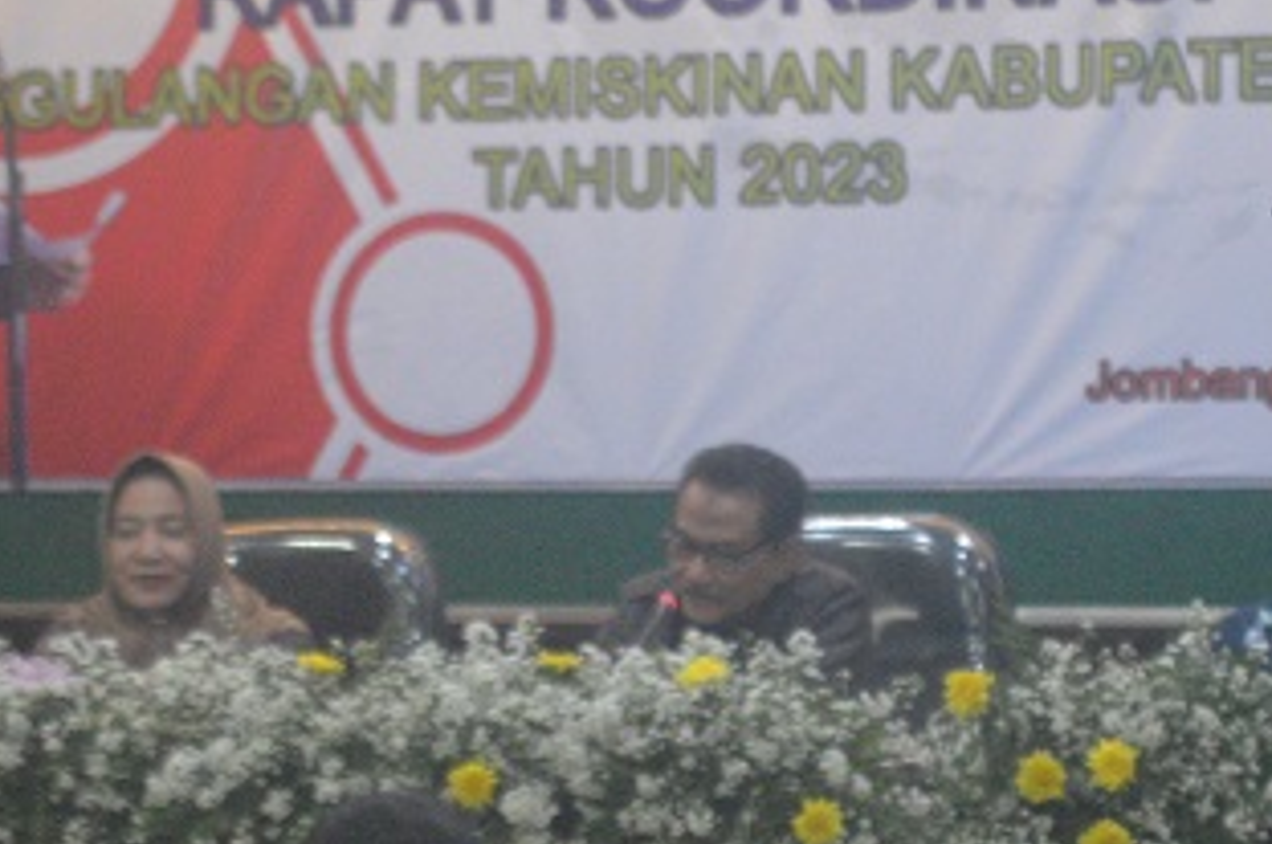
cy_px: 577
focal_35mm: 185
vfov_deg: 7.4
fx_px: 6531
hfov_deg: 11.1
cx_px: 681
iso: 3200
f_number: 5.6
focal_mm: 55
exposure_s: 1/40
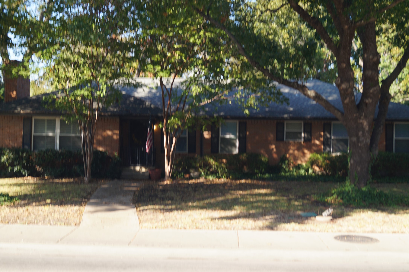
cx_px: 204
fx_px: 511
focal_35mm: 45
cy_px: 136
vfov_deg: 29.8
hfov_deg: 43.6
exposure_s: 1/80
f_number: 5.6
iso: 100
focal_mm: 30
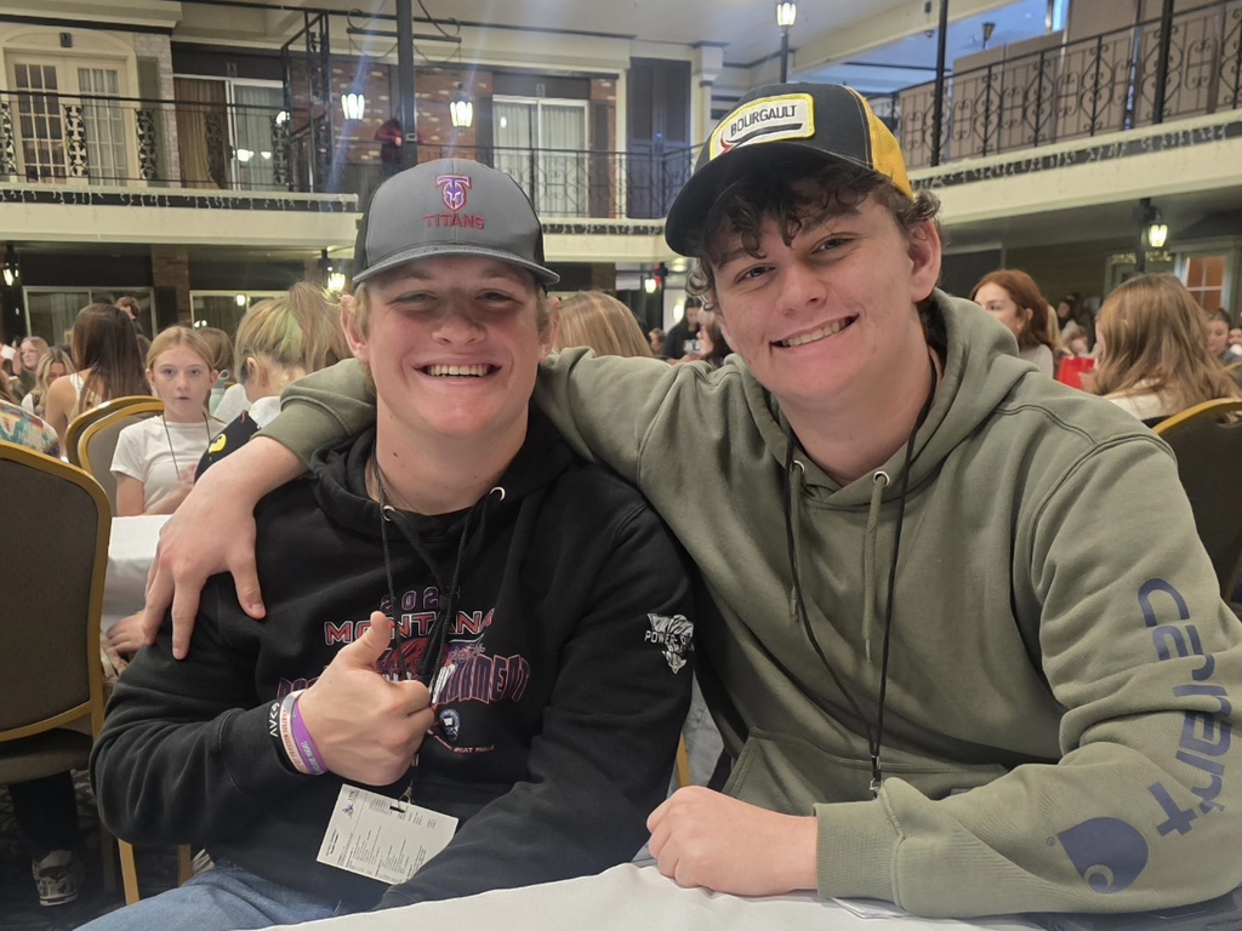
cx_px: 621
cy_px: 466
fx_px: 825
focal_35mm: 23
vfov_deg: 58.9
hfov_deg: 73.9
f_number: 1.7
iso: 640
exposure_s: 1/60.2
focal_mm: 6.3
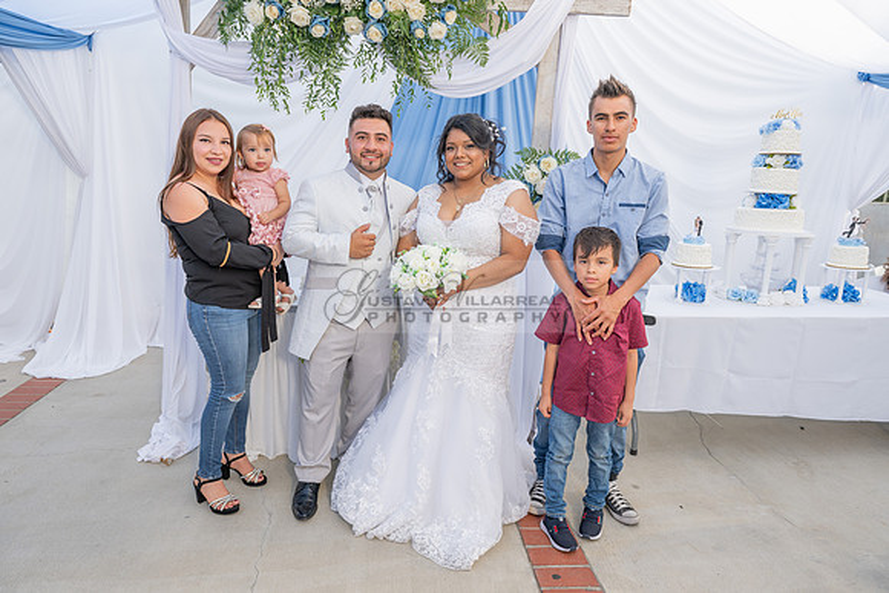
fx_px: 593
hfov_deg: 73.7
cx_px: 444
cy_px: 296
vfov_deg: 53.2
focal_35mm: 24
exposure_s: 1/125
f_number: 5.6
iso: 200
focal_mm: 24
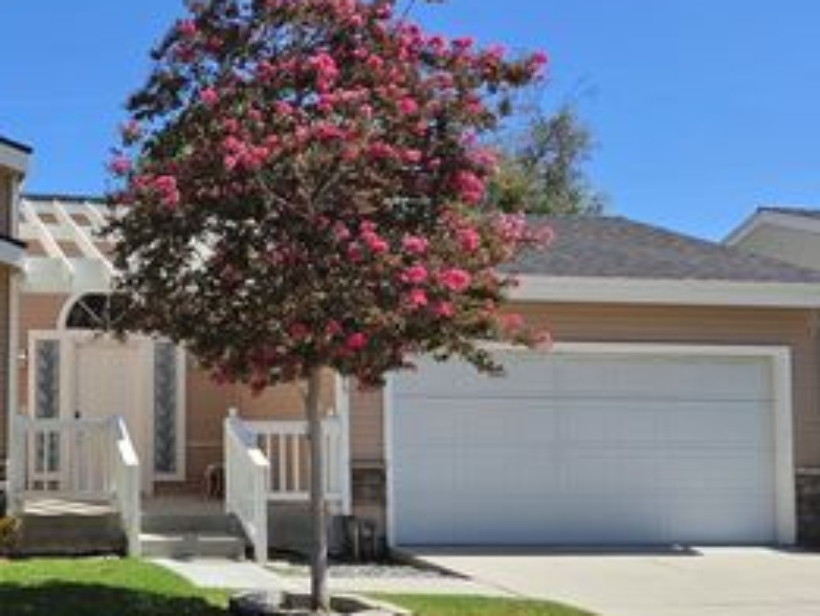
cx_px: 57
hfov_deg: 39.3
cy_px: 401
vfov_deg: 32.7
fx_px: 1043
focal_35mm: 44
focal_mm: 5.4
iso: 80
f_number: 1.8
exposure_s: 1/4273
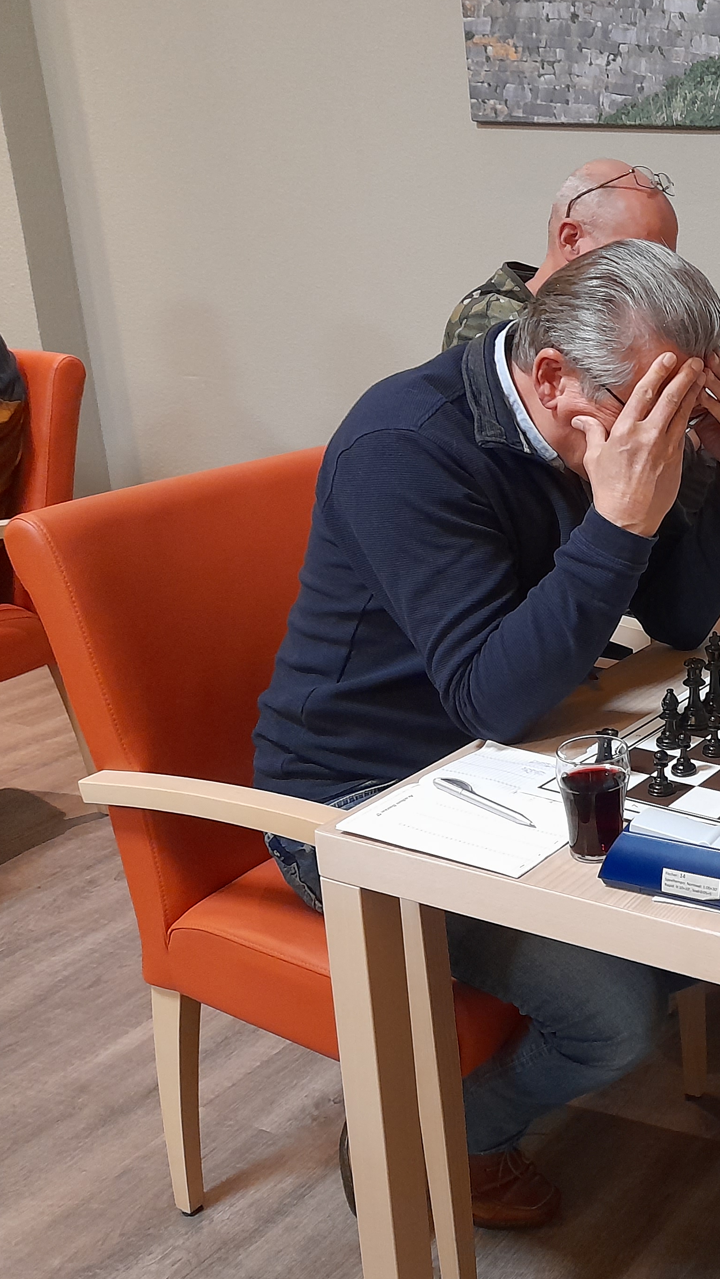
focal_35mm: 40
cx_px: 891
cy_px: 593
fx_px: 1358
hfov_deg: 26.1
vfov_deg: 50.4
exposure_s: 1/33
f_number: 2
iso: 400
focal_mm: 4.6
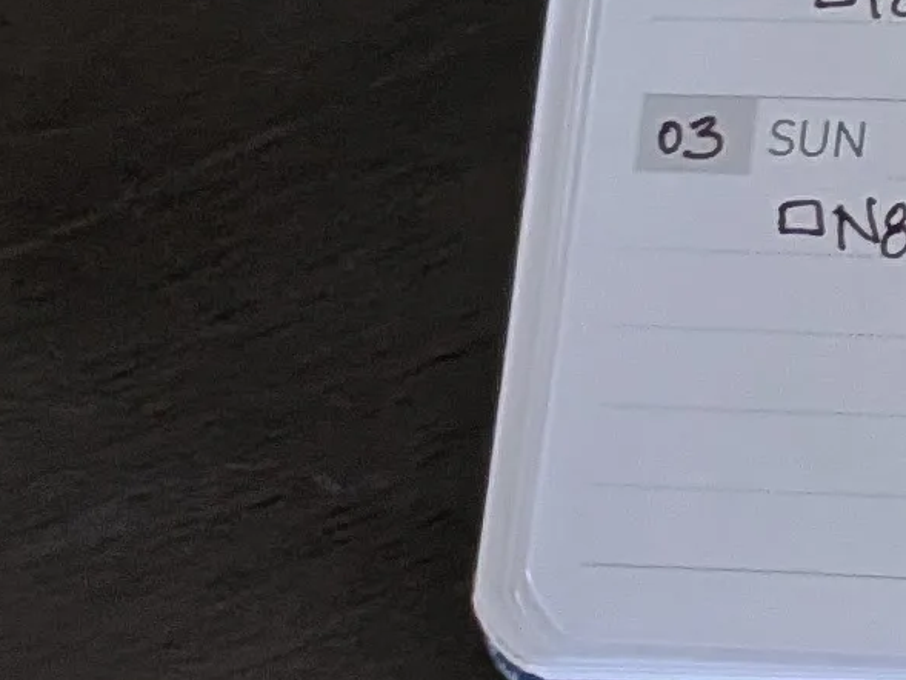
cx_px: 2932
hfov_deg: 9.1
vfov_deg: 8.4
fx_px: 4267
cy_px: -866
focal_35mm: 163
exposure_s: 1/25
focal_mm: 4.53
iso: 115
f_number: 1.7
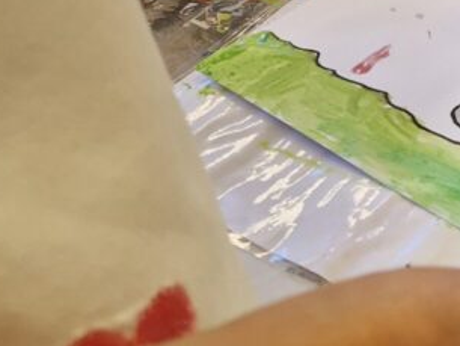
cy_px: -23
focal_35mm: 86
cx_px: 742
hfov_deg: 19.1
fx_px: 1143
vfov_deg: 16.7
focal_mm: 5.4
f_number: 1.8
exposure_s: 1/1042
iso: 50
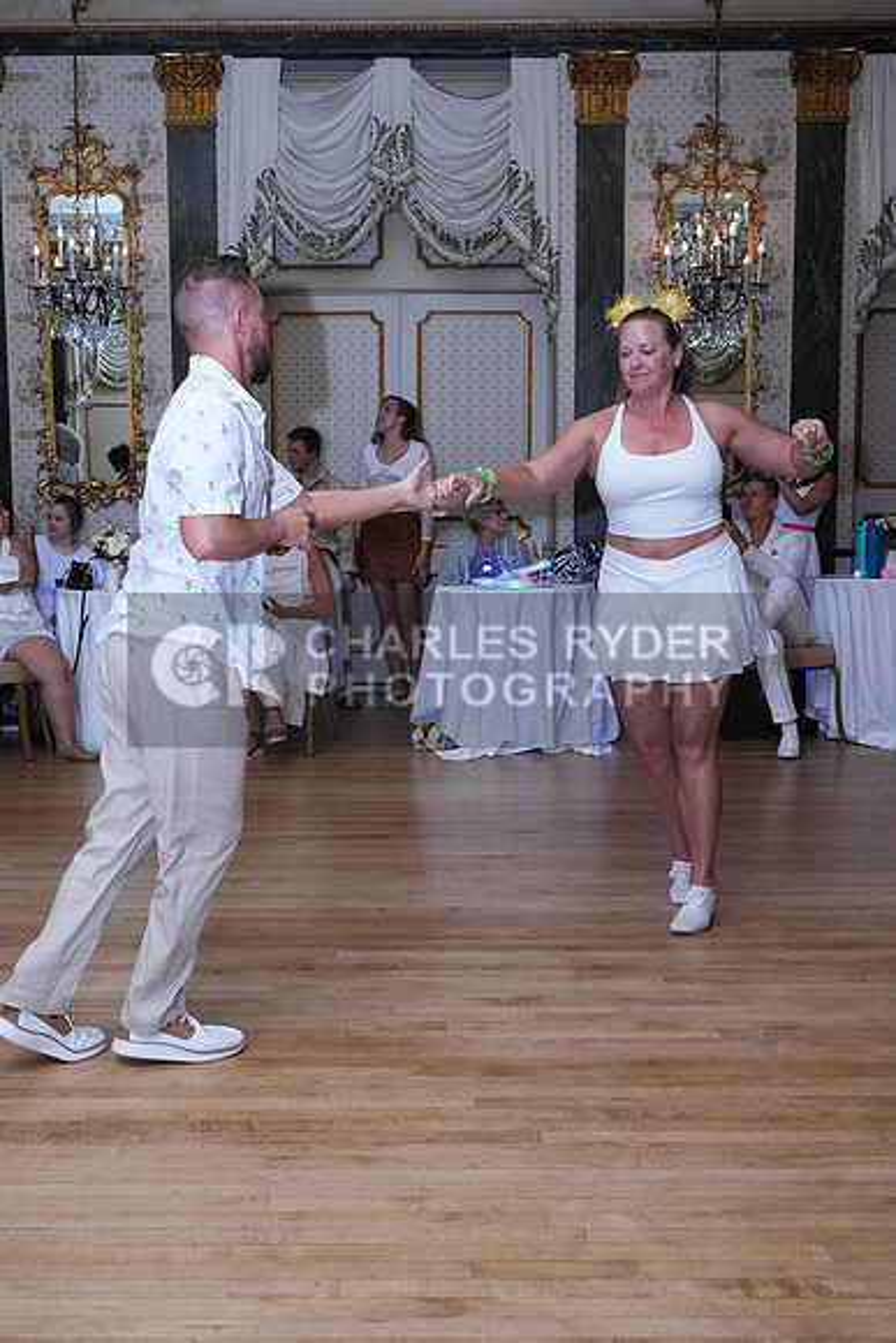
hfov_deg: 33.4
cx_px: 448
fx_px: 1492
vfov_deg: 48.4
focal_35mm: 40
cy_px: 672
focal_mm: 40
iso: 5000
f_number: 6.3
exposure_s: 1/200
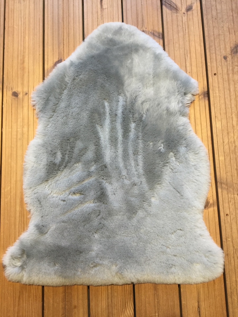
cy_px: 158
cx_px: 119
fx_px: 284
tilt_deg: -82.2
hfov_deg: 45.4
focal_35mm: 31
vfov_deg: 58.4
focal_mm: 3.3
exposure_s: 1/33
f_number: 2.4
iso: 64
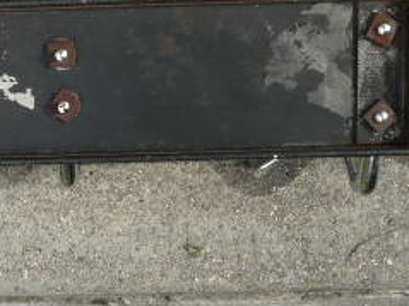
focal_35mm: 75
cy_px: 103
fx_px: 886
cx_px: 94
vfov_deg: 19.6
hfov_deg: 25.6
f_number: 4.5
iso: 100
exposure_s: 1/250
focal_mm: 4.6
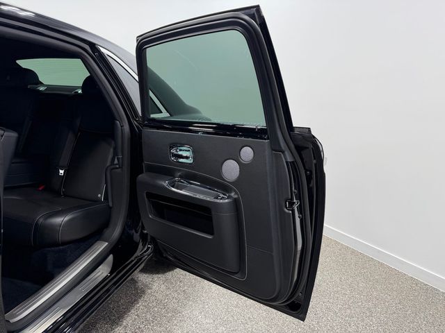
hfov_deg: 71.6
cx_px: 222
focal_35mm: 24
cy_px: 166
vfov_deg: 56.8
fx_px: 309
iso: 64
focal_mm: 6.76
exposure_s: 1/120
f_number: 1.78
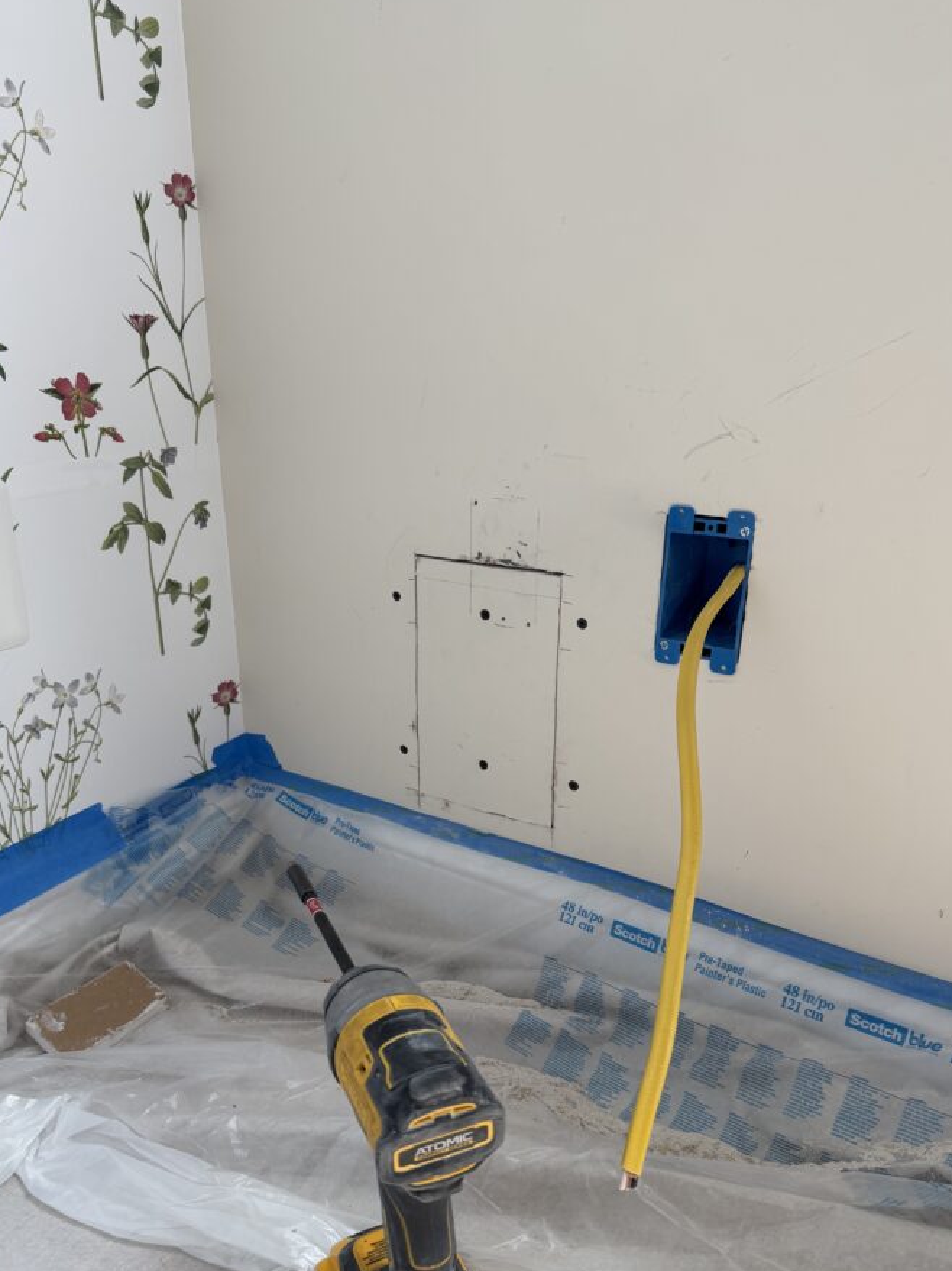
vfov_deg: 63.2
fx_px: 1027
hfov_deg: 49.6
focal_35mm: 28
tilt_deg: -20.5
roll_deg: +1.6
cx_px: 428
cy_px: 721
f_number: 1.78
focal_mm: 6.76
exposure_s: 1/121
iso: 125
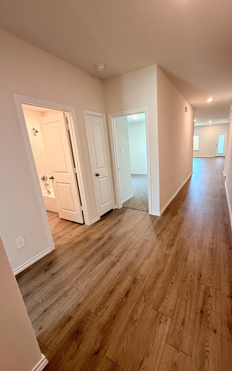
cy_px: 186
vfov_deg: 101.5
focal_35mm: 15
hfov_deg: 74.1
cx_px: 138
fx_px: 152
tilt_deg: -15.1
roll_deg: +2.7
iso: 500
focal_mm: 2.22
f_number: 2.2
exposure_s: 1/60
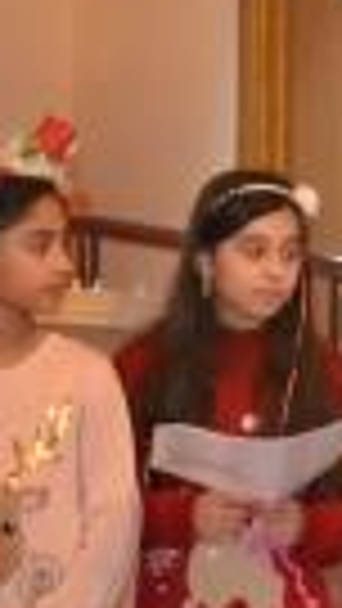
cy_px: 538
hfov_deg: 3.2
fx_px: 6058
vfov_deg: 5.7
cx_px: 936
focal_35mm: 376
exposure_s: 1/60
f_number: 4.5
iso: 3200
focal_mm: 72
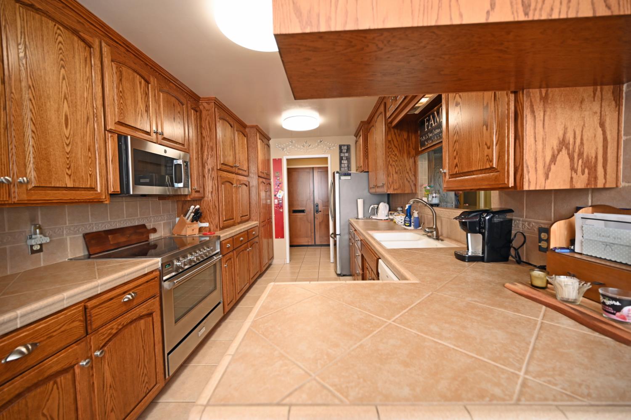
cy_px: 210
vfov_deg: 81.1
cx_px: 316
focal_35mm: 14
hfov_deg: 104.3
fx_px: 245
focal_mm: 14
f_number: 4
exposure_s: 1/60
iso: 560
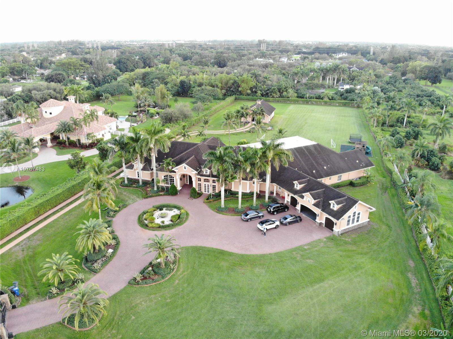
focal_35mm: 24
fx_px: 314
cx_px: 226
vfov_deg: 56.8
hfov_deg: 71.6
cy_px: 170
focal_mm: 4.5
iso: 200
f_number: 2.8
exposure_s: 1/20
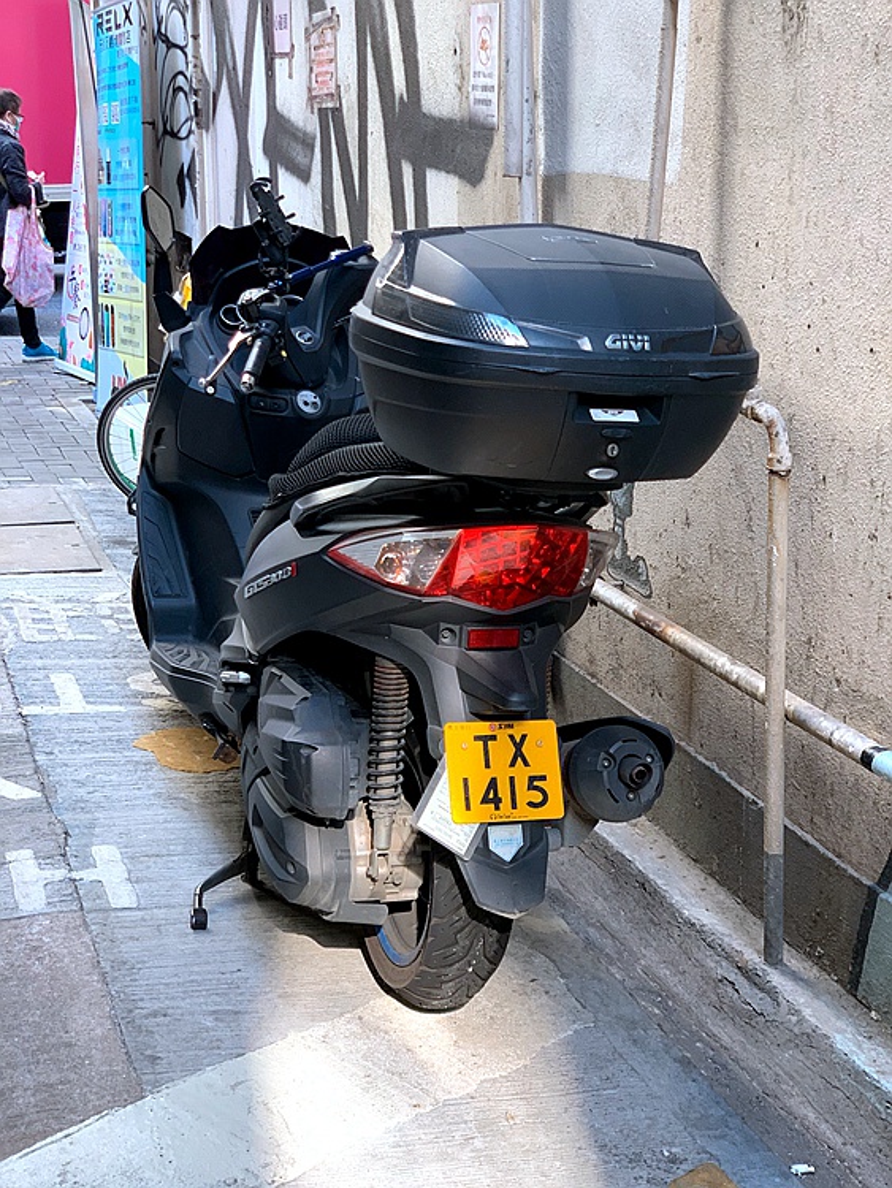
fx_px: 1786
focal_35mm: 52
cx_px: 446
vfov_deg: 36.8
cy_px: 594
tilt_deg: -13.9
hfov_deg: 28.0
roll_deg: -0.2
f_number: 2.4
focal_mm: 6
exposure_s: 1/122
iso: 80
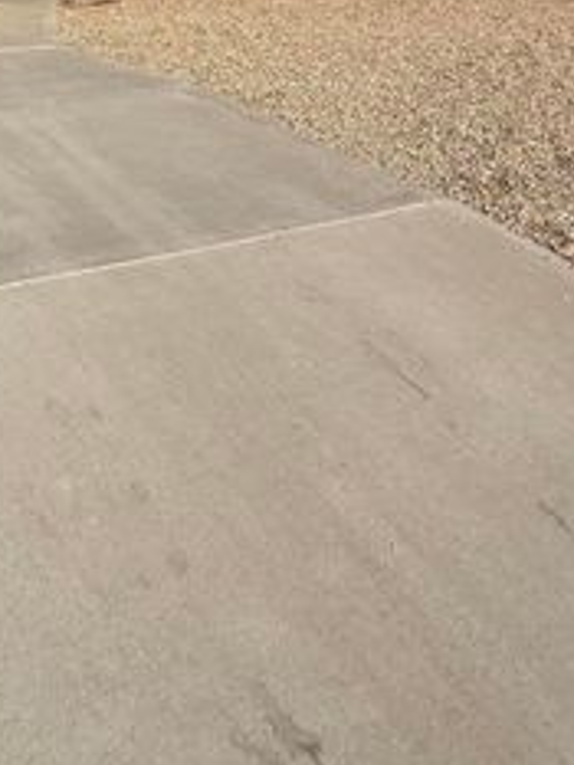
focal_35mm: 40
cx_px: -16
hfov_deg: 32.7
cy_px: -228
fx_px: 884
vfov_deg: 33.8
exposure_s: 1/5155
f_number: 2.2
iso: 50
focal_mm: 2.22
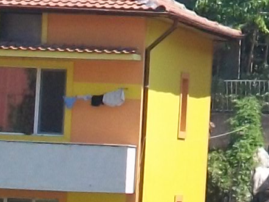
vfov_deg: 2.9
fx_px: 3954
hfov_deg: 3.9
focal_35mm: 509
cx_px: 387
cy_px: -201
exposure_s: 1/400
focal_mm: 14.3
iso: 80
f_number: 4.3
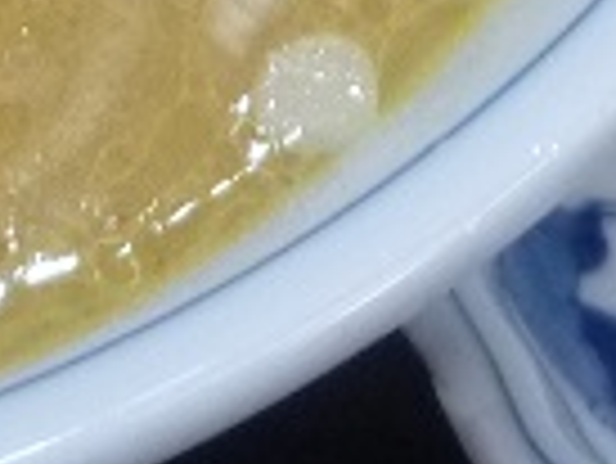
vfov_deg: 7.4
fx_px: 3331
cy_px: -649
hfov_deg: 10.6
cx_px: 342
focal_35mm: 187
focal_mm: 4.5
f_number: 2.8
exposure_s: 1/30
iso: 250
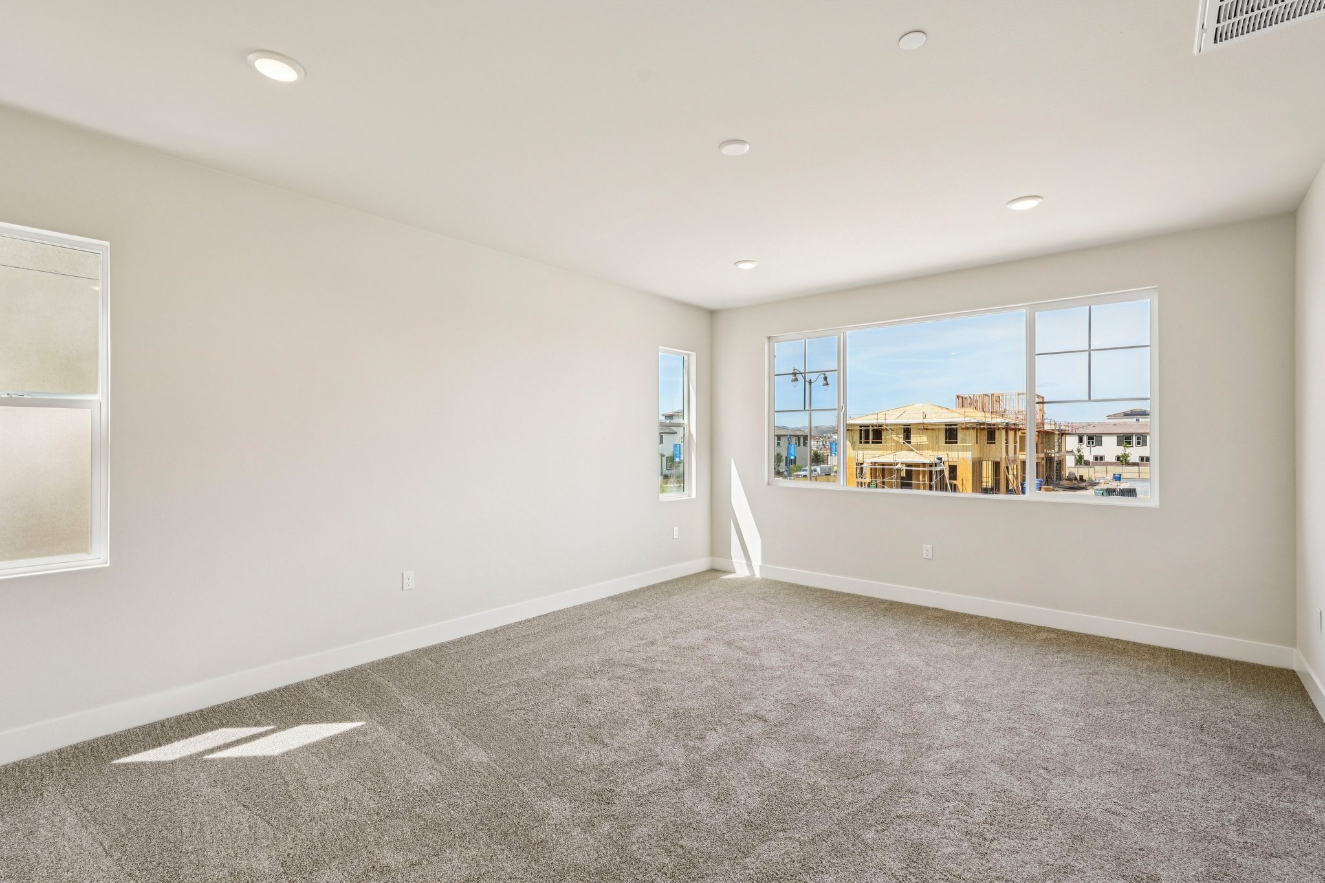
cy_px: 442
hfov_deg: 95.0
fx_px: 607
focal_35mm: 16
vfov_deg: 72.0
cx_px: 662
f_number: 8
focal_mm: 16.5
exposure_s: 1/90
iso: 400
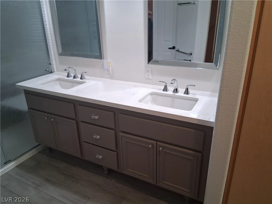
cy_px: 102
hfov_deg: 67.3
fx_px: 204
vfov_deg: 53.1
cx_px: 136
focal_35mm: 26
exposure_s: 1/100
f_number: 1.8
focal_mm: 3.98
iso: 250
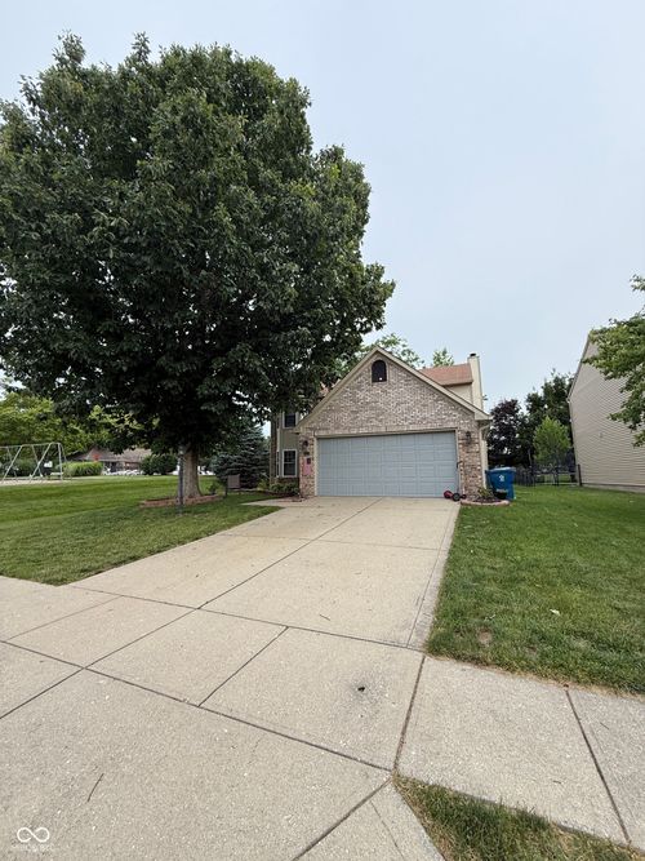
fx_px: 348
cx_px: 322
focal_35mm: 14
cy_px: 430
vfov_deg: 102.1
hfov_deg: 85.7
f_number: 2.2
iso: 64
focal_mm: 2.22
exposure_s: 1/436
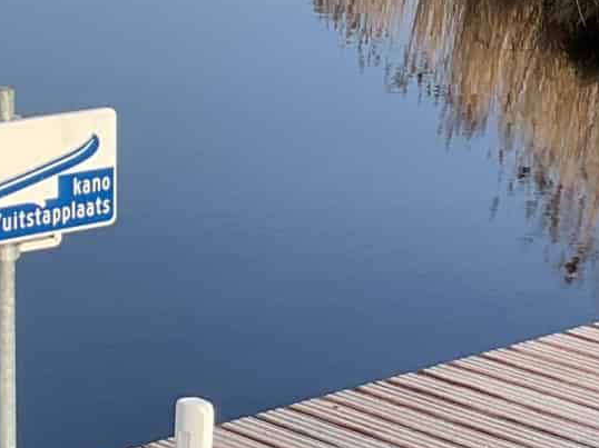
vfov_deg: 10.7
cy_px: 156
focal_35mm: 138
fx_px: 2387
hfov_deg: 14.3
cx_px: 346
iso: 16
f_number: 1.8
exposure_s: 1/997
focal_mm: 3
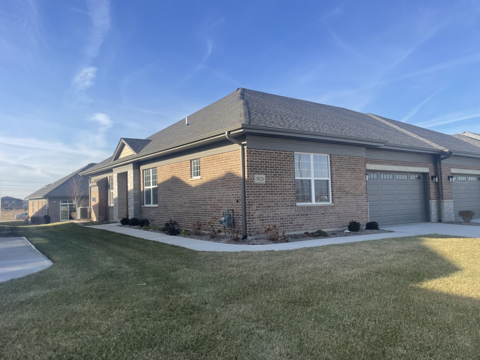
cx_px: 240
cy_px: 180
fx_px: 361
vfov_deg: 53.1
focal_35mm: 26
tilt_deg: +2.8
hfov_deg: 67.3
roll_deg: +1.2
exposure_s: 1/2053
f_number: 1.6
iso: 32
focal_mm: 4.2
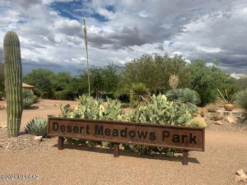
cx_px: 124
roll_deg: -2.3
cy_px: 92
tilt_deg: +1.5
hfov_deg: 67.3
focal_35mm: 26
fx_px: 186
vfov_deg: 53.1
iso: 25
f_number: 1.8
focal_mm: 4.25
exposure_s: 1/3937
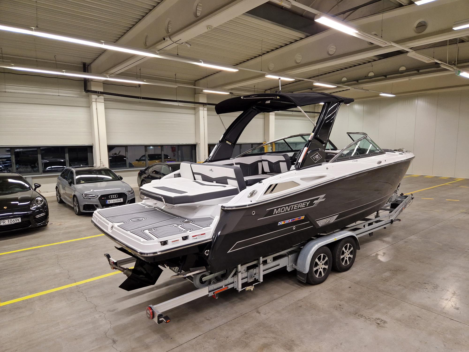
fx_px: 312
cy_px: 176
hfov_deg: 73.9
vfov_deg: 58.9
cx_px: 234
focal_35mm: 23
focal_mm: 5.4
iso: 200
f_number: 1.8
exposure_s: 1/100
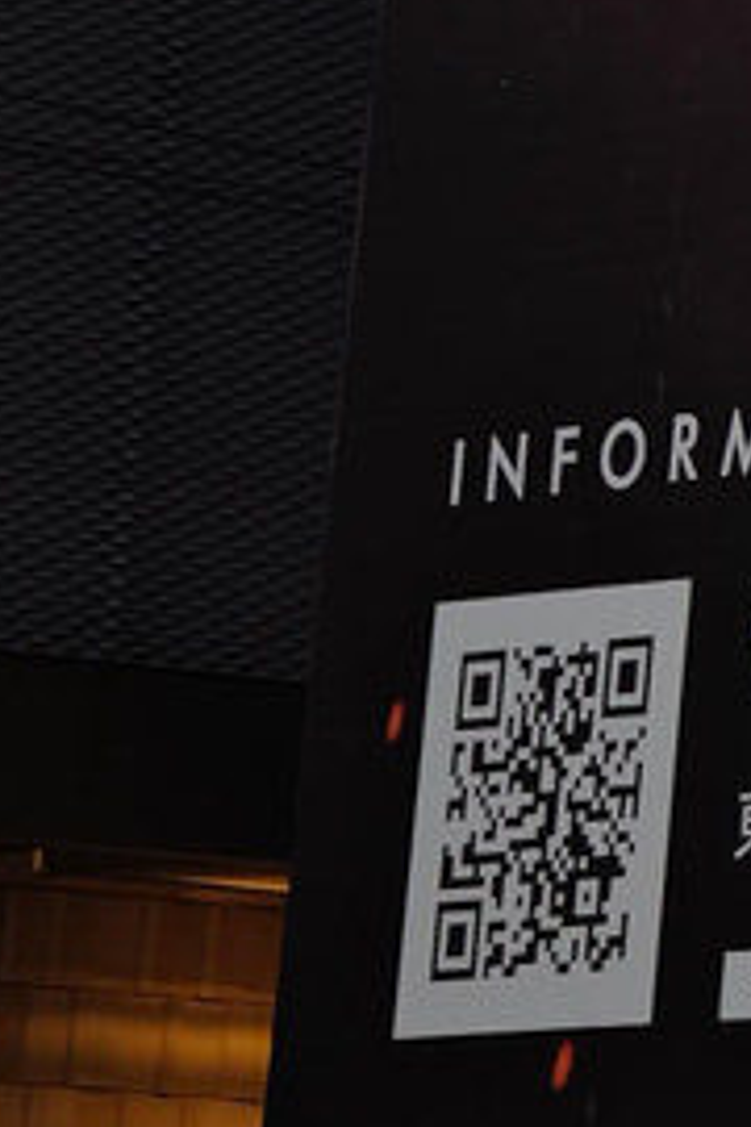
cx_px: 2476
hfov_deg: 4.0
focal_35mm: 326
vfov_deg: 5.7
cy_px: -2767
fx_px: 10200
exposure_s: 1/80
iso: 125
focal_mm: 43
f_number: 2
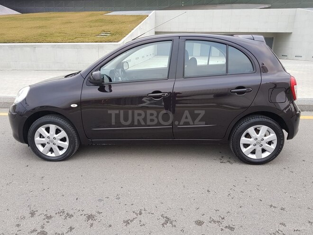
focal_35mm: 26
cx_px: 156
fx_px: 235
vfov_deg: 53.1
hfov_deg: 67.3
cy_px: 118
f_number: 1.7
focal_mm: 4.2
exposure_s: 1/50
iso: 64
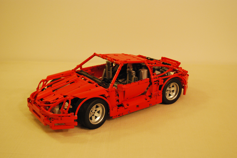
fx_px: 316
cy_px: 79
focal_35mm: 48
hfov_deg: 41.1
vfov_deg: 28.2
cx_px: 118
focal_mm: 32
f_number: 4.8
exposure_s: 1/25
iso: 1600
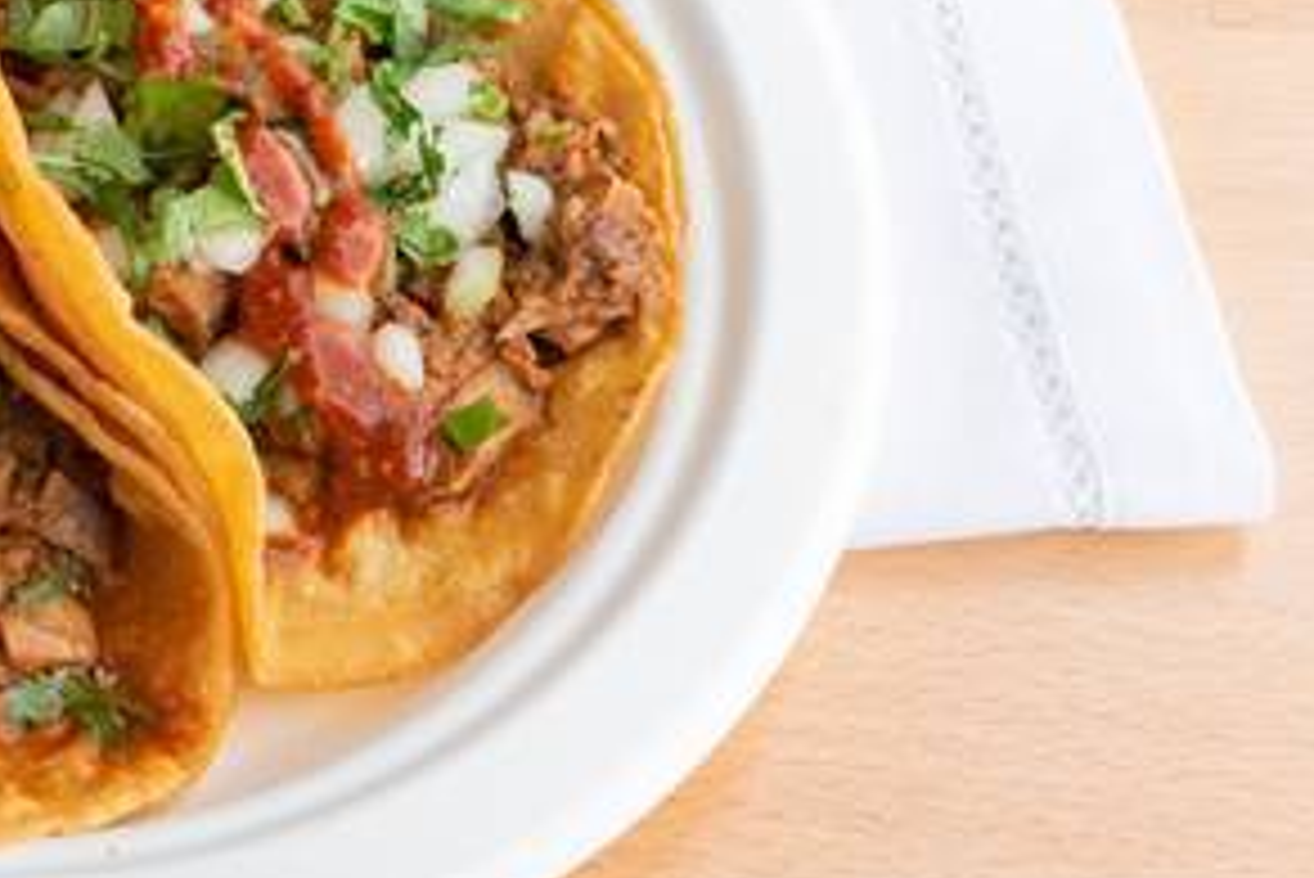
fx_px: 5770
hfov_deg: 12.8
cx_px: 34
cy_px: -45
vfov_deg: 8.6
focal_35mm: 158
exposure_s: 1/200
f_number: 13
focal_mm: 70
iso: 100
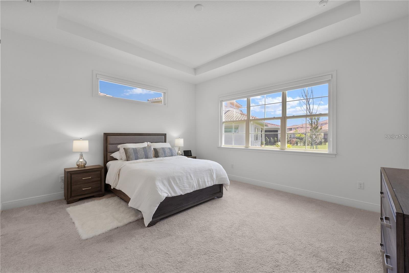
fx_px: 159
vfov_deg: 81.2
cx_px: 204
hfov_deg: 104.3
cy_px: 136
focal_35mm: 14
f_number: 8
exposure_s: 1/25
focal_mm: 14
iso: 320
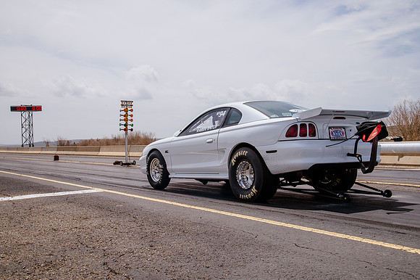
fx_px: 513
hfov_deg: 44.5
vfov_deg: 30.5
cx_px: 210
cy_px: 140
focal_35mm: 44
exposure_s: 1/320
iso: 200
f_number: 14
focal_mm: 44
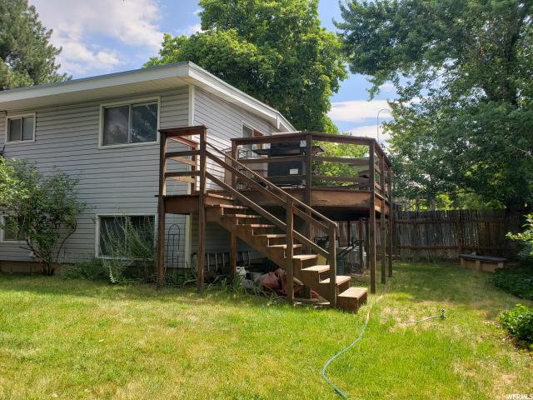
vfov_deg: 53.1
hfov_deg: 67.3
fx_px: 400
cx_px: 266
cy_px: 200
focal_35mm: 26
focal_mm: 4.3
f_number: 2.4
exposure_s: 1/805
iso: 50
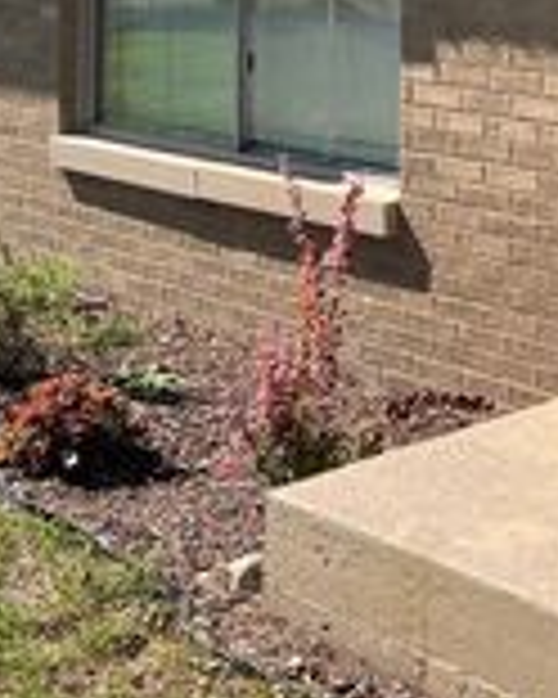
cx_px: 590
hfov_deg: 18.1
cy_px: -65
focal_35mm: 82
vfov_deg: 22.0
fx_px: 1693
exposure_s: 1/1890
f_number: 1.6
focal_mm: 5.1
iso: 50
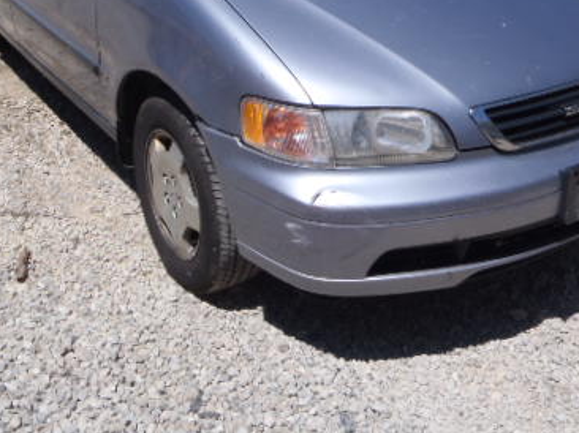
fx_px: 819
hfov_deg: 38.9
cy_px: 66
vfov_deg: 28.8
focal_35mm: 49
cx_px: 288
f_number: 4.5
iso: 80
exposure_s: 1/800
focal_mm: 5
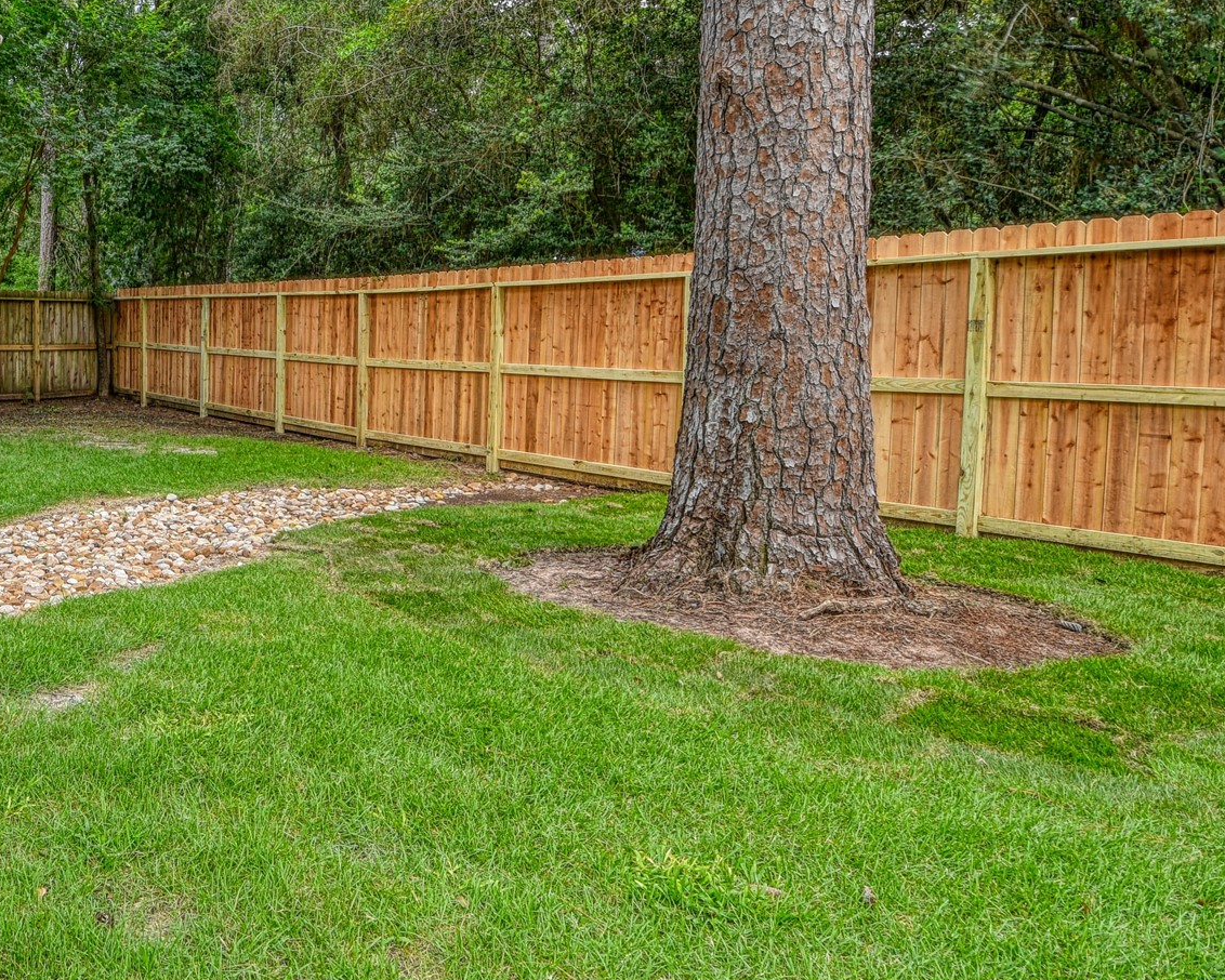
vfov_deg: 52.1
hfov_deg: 54.1
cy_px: 316
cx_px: 80
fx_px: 979
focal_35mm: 27
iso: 100
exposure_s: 1/2.5
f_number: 7.1
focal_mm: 10
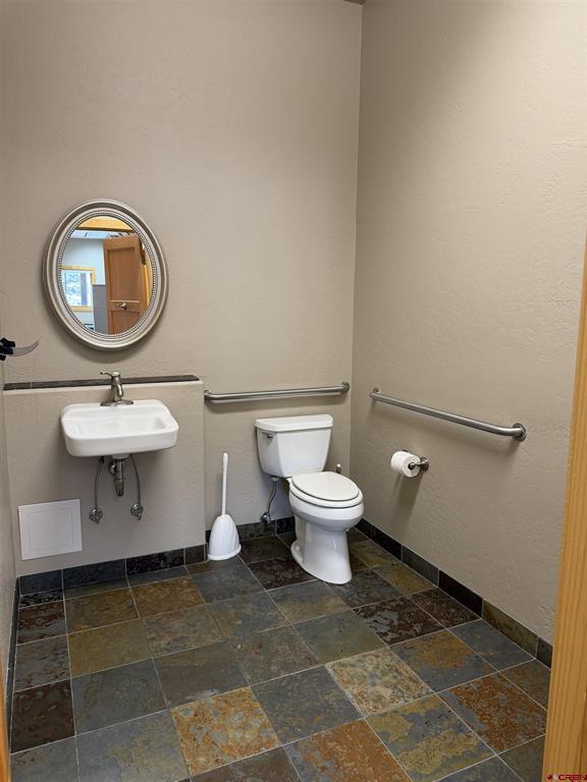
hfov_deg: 56.8
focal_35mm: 24
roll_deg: +1.0
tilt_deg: -8.0
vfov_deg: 71.6
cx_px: 294
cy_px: 391
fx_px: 543
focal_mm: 6.76
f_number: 1.78
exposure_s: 1/60
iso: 200
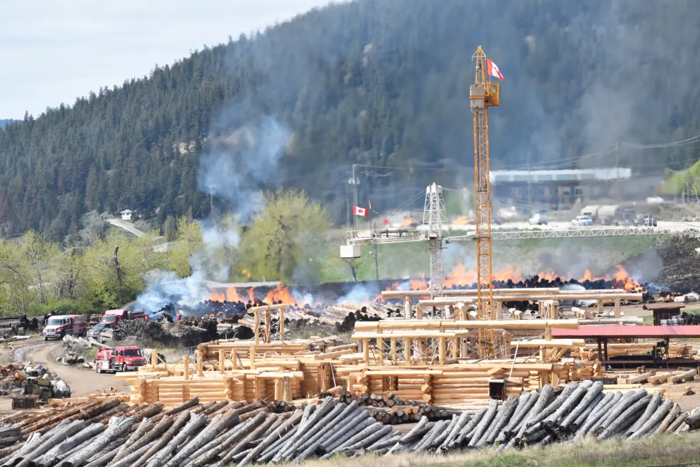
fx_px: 4229
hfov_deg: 9.5
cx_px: 350
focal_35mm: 218
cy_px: 234
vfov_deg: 6.3
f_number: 7.1
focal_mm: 145
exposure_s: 1/800
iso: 200
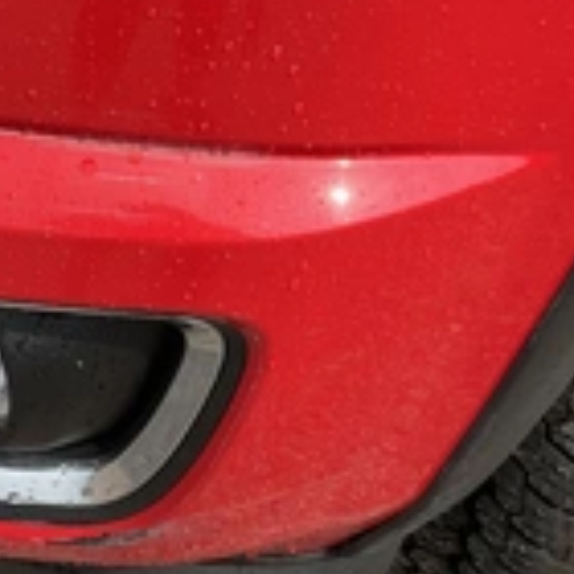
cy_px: 94
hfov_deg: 23.3
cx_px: 98
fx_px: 1370
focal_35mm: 73
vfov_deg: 23.2
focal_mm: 3
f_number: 1.8
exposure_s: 1/1168
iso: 25
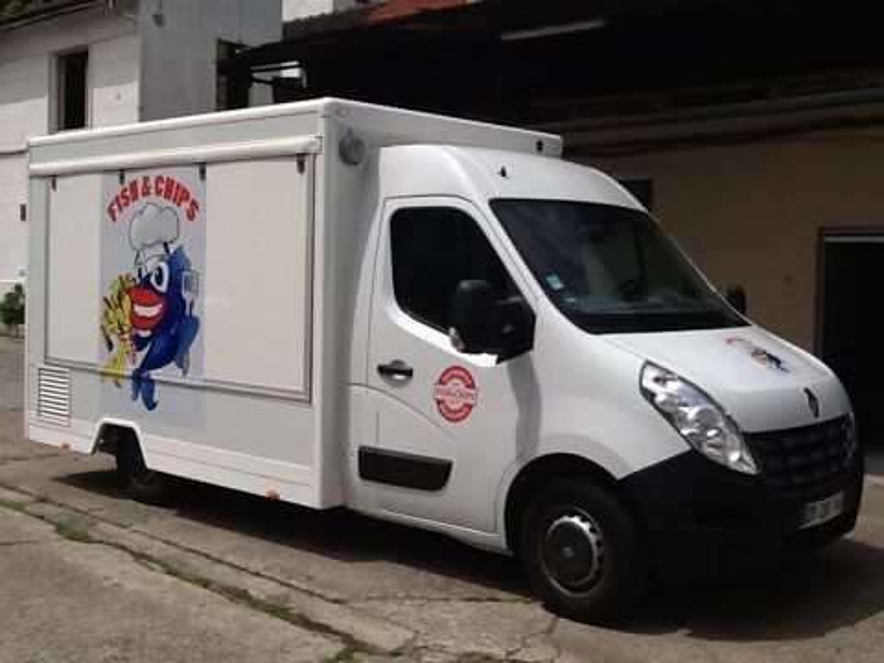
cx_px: 442
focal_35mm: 44
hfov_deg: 42.9
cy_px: 332
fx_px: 1124
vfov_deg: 32.9
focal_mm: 2.03
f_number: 2.4
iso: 40
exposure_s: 1/3344
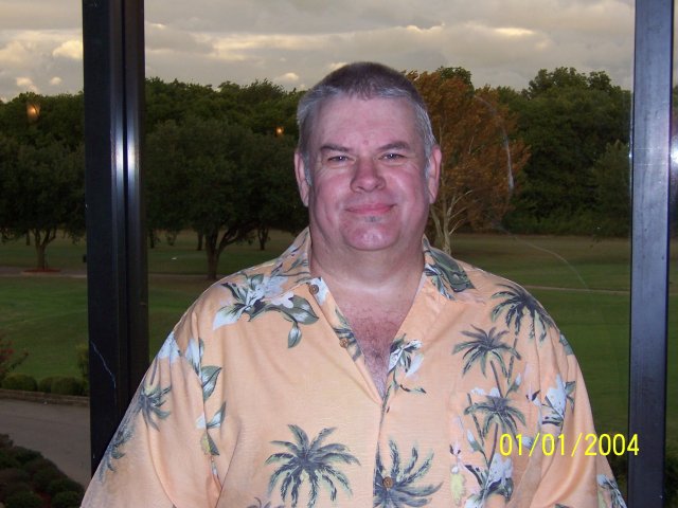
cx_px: 339
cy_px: 254
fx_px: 1175
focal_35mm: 60
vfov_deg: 24.4
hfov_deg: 32.2
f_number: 4
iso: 140
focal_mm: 10
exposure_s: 1/90
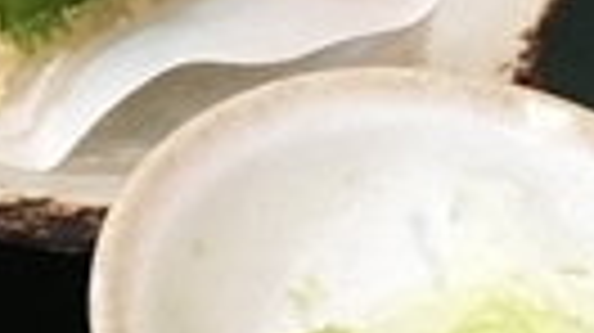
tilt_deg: -46.5
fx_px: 3006
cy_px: -140
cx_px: -648
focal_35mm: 191
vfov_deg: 6.3
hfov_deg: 10.3
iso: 125
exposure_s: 1/30
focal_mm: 4.15
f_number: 2.2
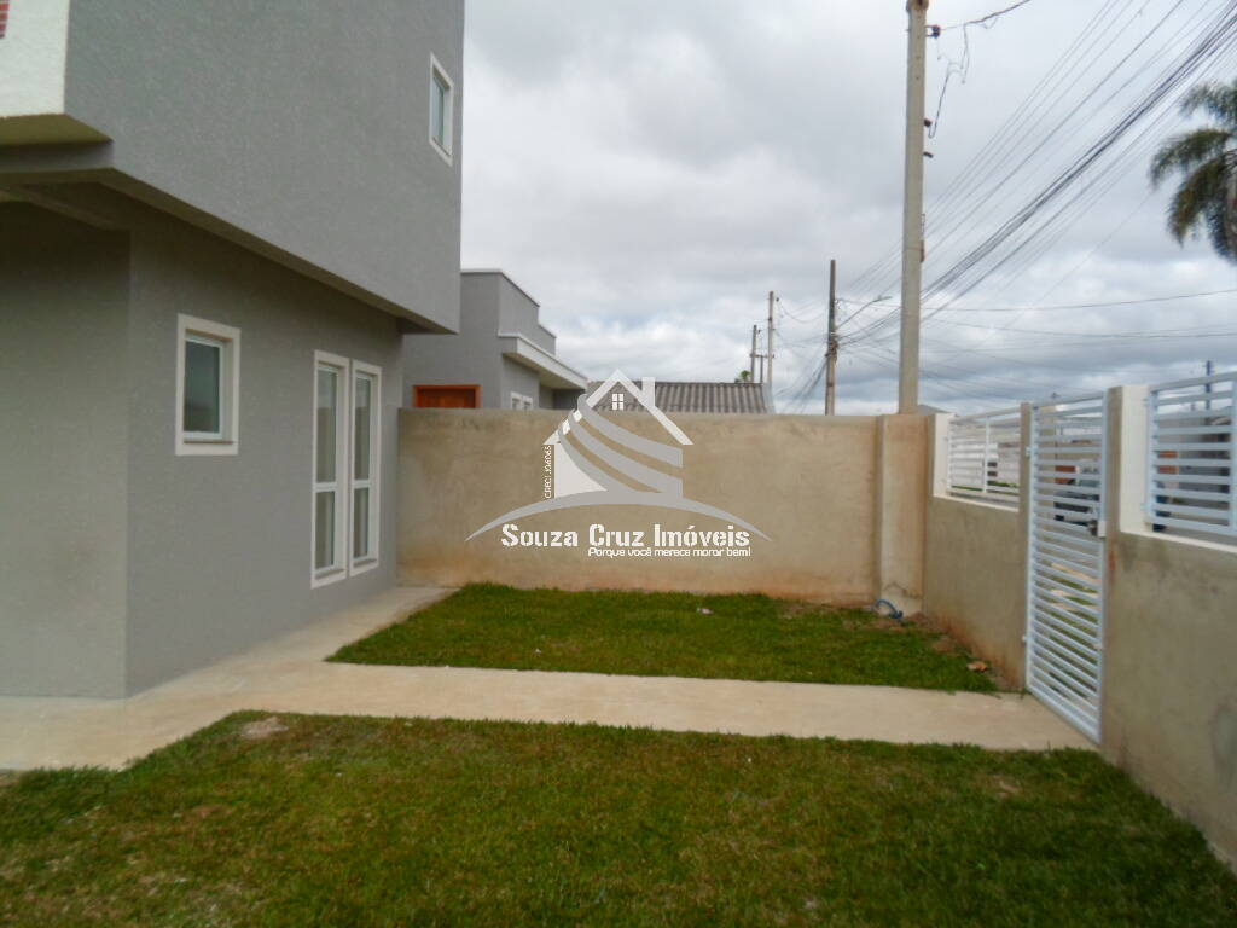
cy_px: 464
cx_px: 618
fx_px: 893
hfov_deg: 69.4
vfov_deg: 54.9
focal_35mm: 25
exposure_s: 1/1500
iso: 80
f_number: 2.5
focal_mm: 4.5
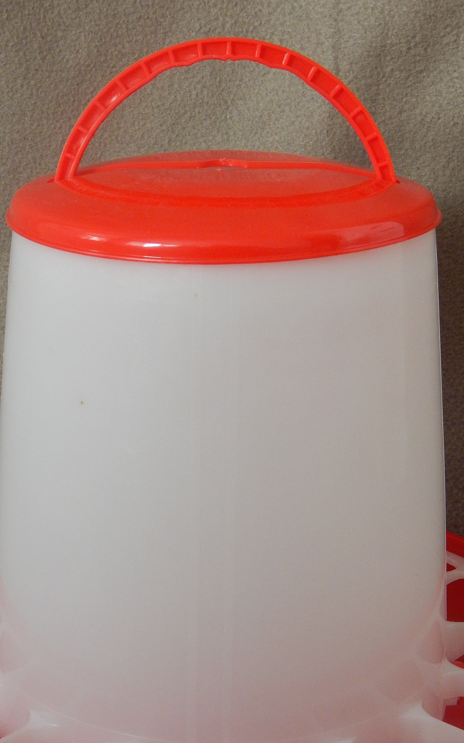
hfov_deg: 16.3
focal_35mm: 80
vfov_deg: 25.7
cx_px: 225
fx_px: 1618
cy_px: 482
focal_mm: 9.7
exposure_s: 1/30
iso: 250
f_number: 3.8
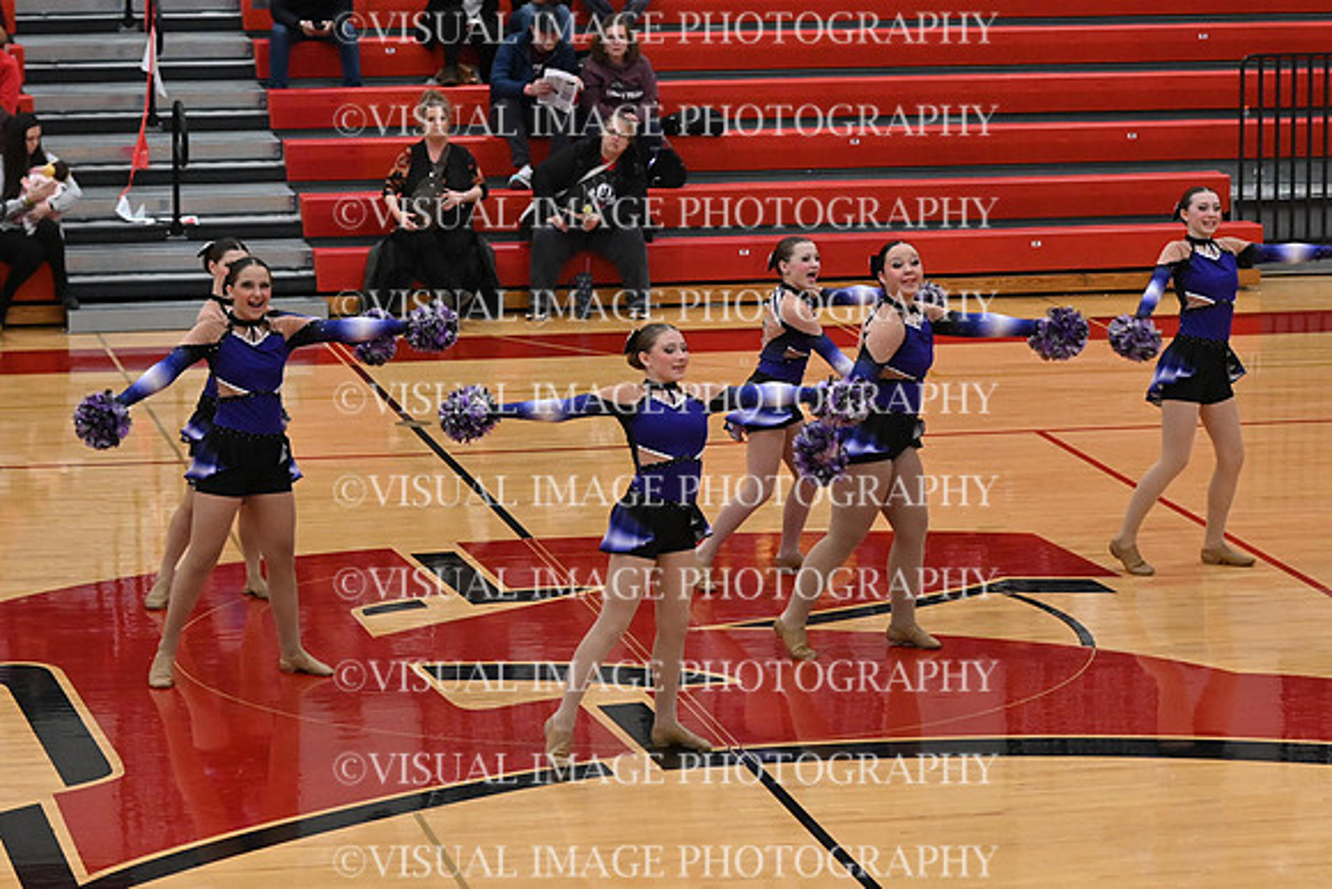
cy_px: 444
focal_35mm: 123
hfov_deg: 16.6
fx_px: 4552
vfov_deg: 11.2
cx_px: 666
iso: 6400
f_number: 4
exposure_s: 1/400
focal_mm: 82
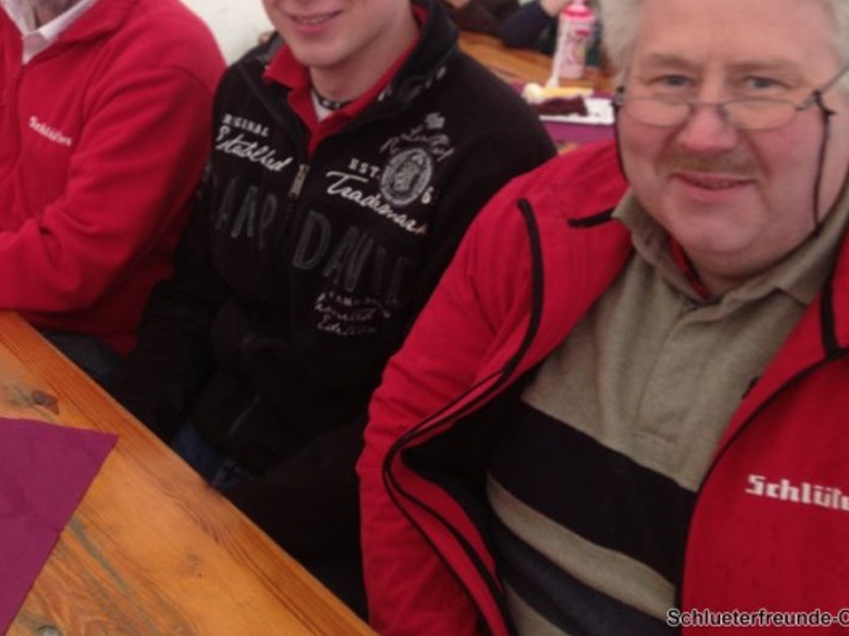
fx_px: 1300
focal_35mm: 53
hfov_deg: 35.9
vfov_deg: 27.1
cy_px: 157
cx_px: 294
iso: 64
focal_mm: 4.28
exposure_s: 1/20
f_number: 2.4
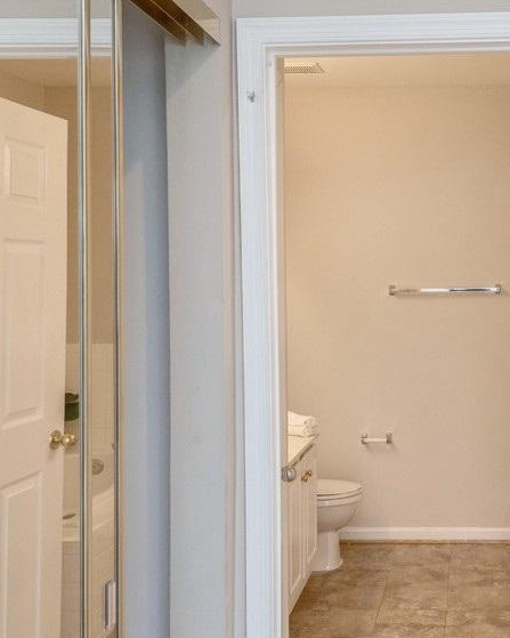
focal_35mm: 47
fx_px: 887
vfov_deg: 39.4
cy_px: 254
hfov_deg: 30.8
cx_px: 448
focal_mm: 14
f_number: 10
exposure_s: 1/13
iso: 400
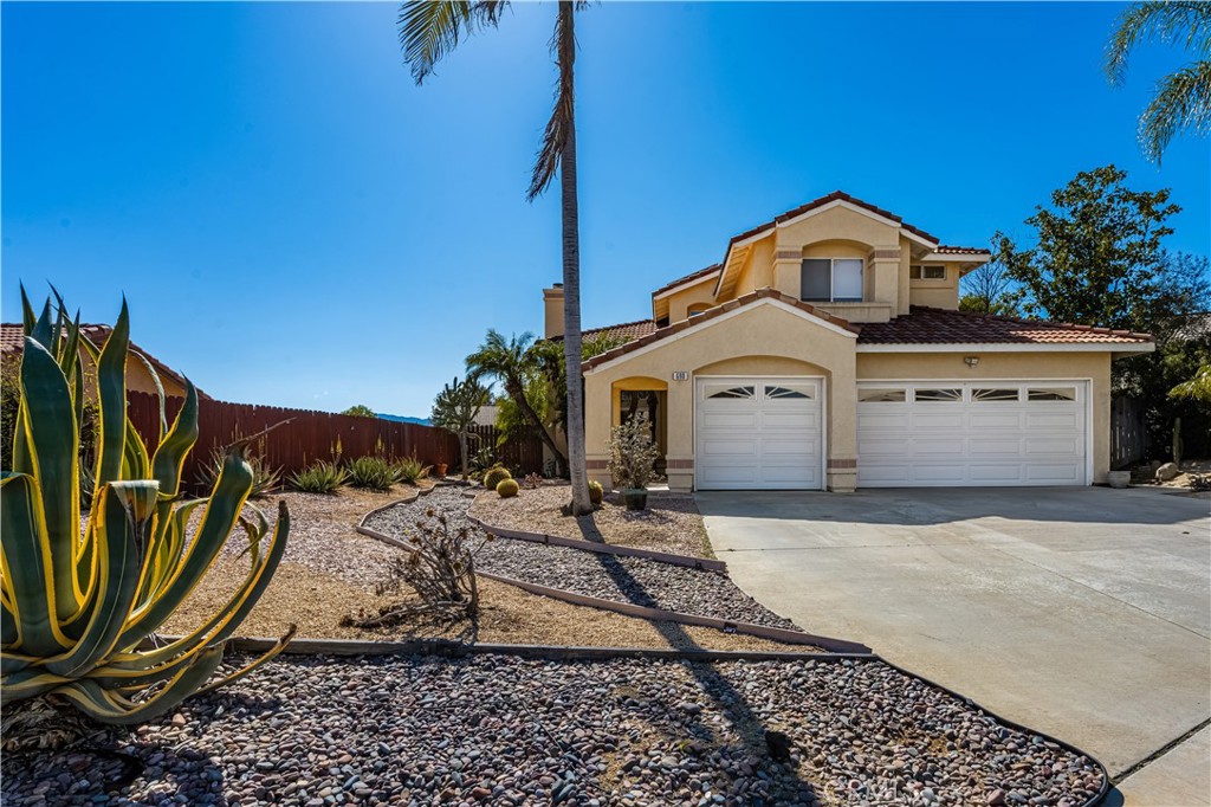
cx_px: 606
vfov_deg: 72.0
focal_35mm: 16
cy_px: 404
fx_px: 555
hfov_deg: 95.0
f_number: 11
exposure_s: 1/320
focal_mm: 16.5
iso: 80
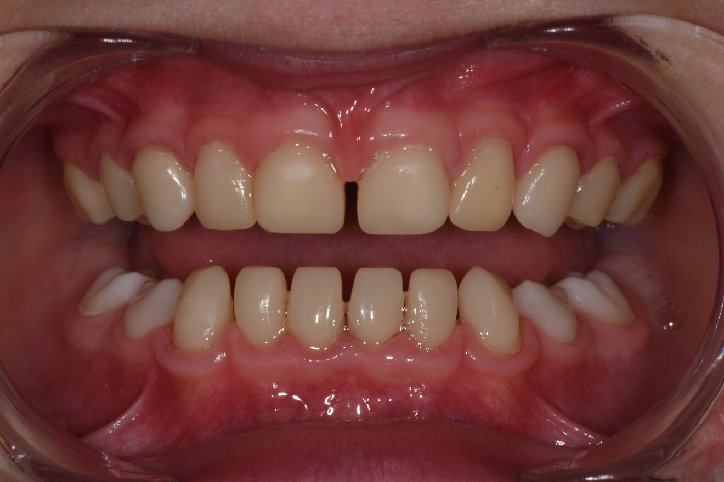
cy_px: 241
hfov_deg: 13.1
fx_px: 3157
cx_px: 362
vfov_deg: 8.7
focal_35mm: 157
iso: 200
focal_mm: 105
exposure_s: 1/200
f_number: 36
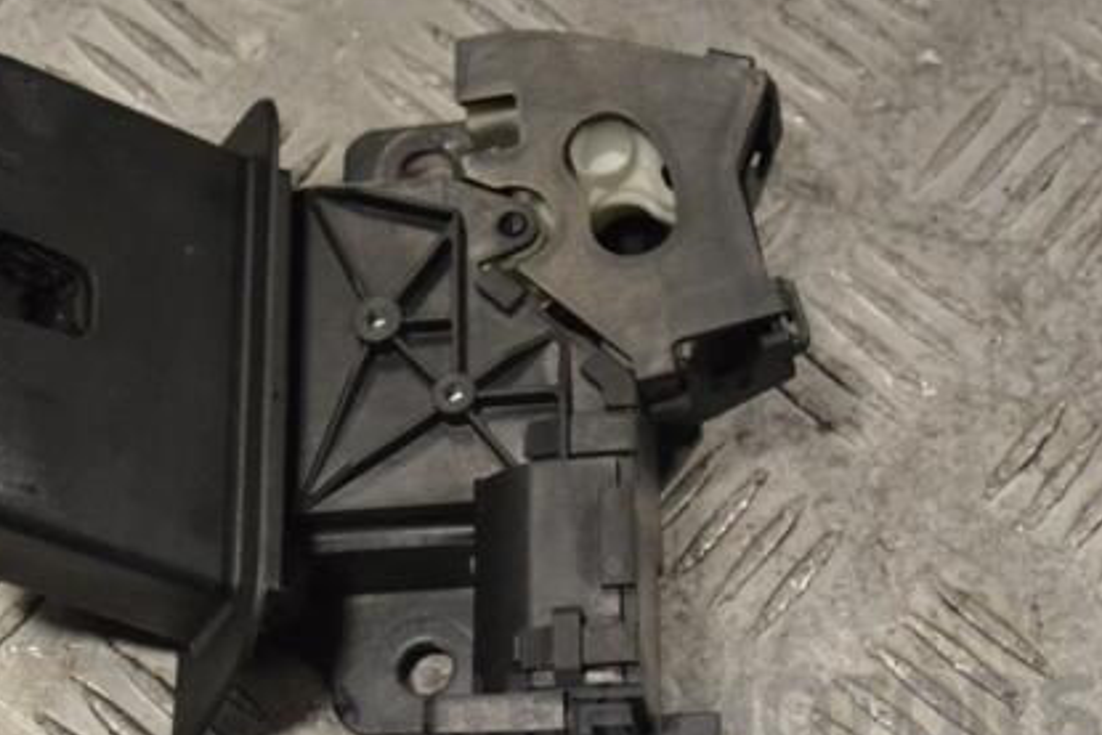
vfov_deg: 17.5
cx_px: 353
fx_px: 2388
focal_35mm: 78
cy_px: 361
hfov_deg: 25.8
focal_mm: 36
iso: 3200
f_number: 10
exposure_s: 1/320
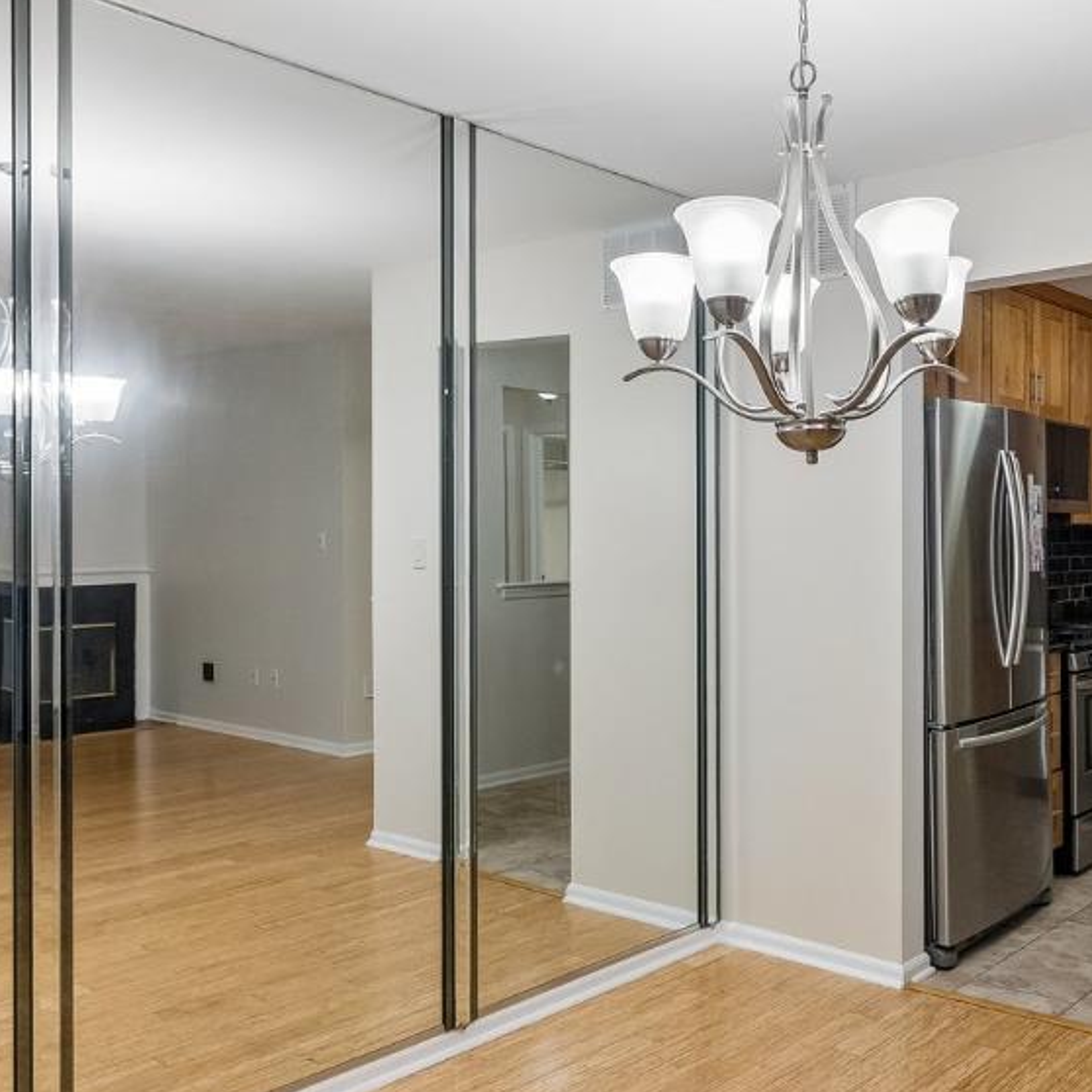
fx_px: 1142
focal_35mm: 32
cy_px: 488
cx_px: 830
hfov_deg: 48.9
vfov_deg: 51.0
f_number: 8
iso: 2500
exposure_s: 1/125
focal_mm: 14
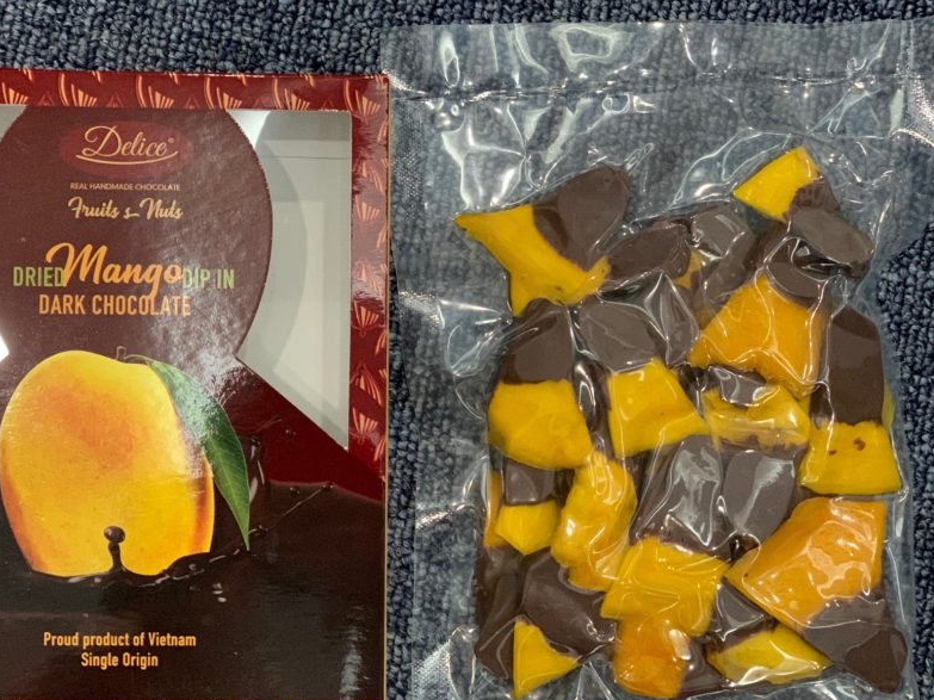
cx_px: 385
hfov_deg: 28.5
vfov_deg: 21.6
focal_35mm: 68
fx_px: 1834
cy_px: 383
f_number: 2.4
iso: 320
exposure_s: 1/33
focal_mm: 6
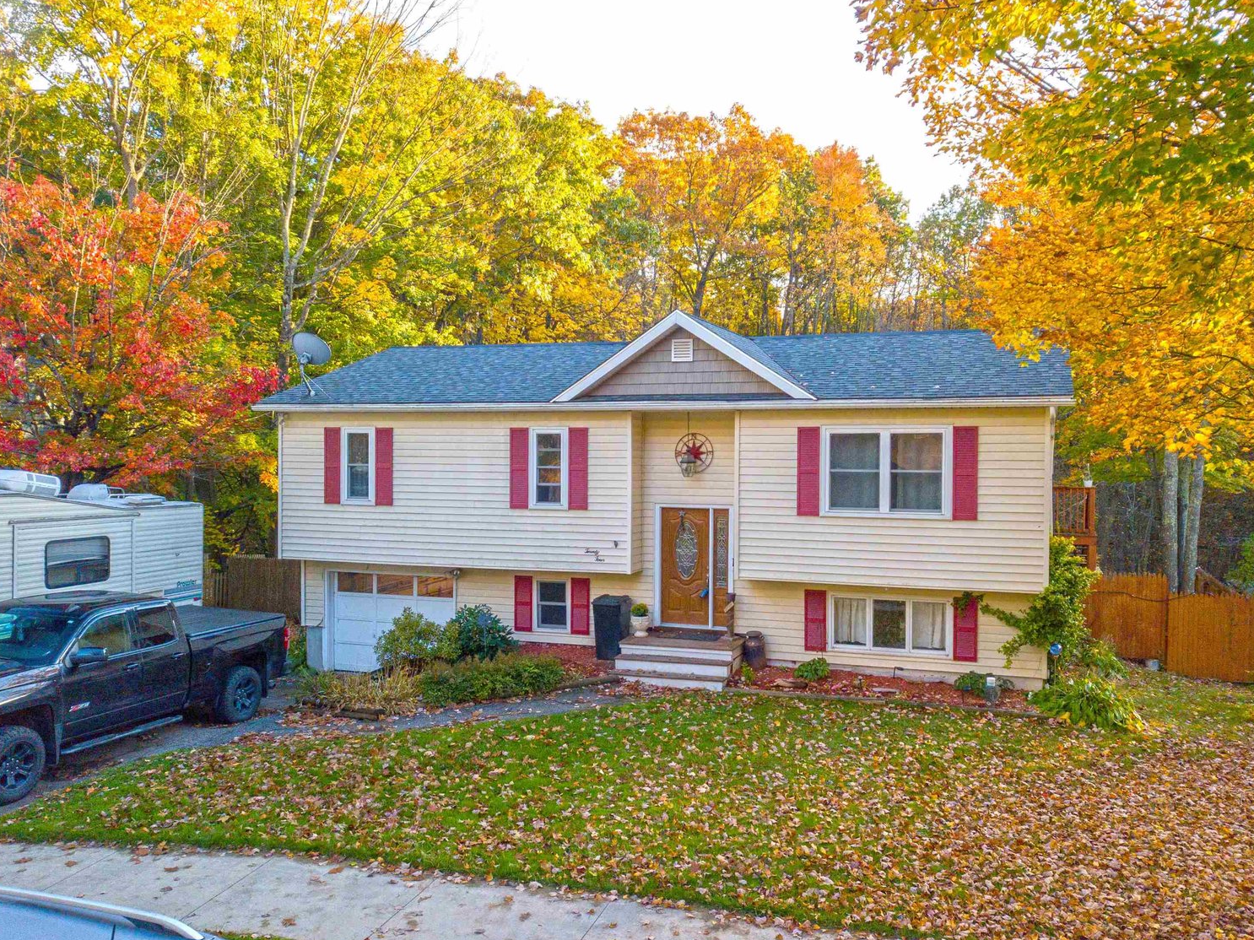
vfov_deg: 49.7
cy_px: 469
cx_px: 664
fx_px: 1014
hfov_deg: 63.4
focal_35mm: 28
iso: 400
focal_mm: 4.7
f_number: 2.2
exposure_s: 1/120
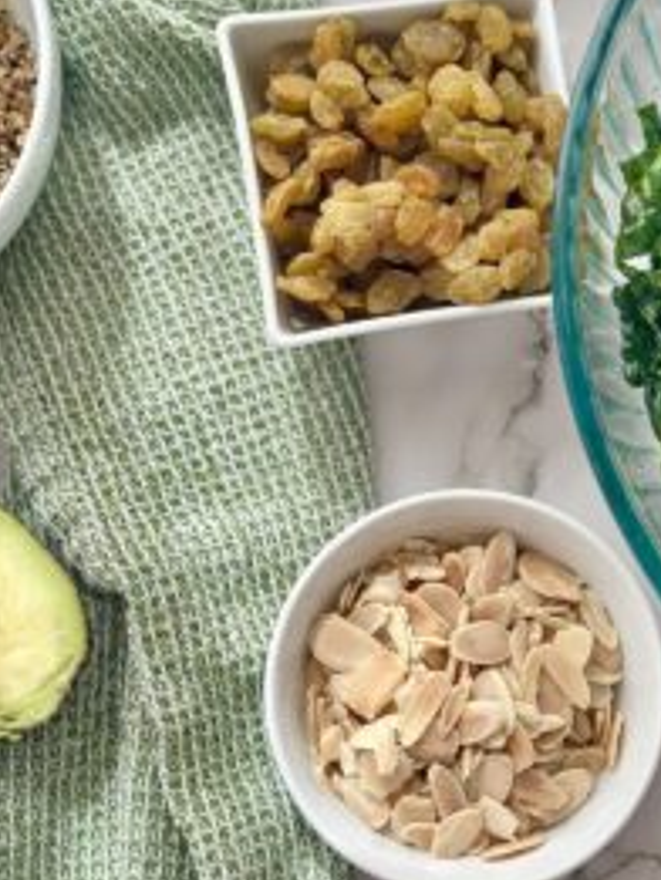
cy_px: 341
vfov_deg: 21.3
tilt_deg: -79.7
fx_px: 2340
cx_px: 437
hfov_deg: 16.0
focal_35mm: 92
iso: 80
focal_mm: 6.86
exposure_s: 1/944
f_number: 1.78
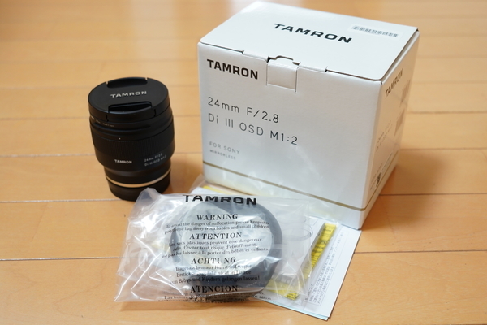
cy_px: 162
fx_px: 568
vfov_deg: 31.9
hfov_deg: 46.4
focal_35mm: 42
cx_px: 244
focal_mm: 42
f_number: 5.6
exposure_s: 1/50
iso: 640
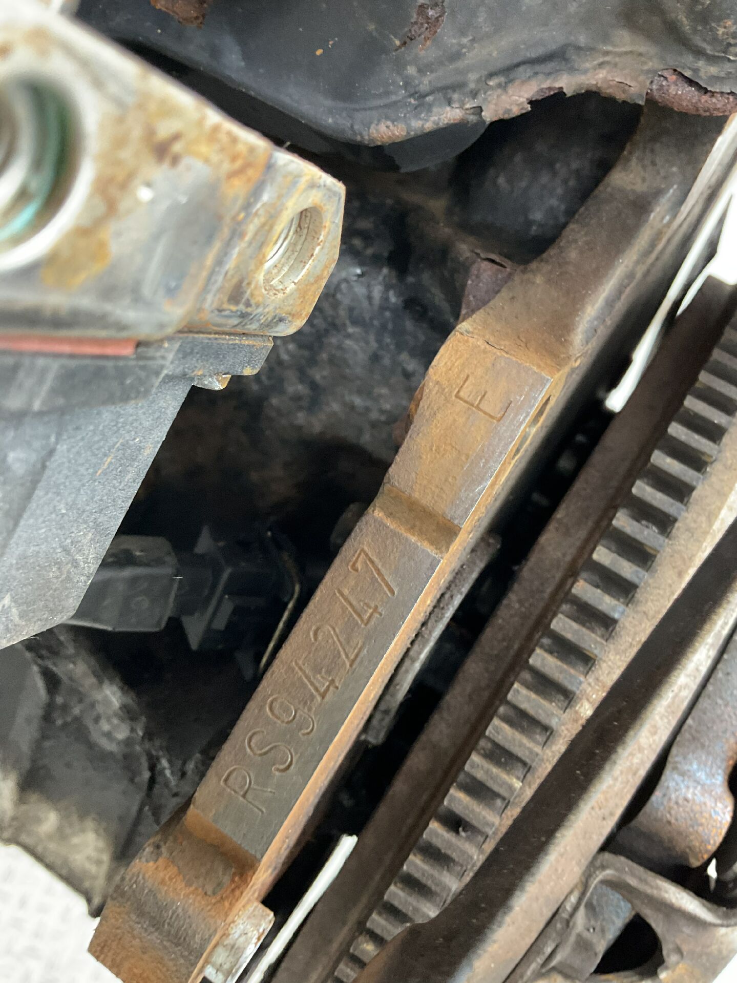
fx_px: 823
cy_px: 492
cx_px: 368
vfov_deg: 61.7
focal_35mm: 29
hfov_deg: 48.2
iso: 200
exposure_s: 1/33
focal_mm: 3
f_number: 1.8
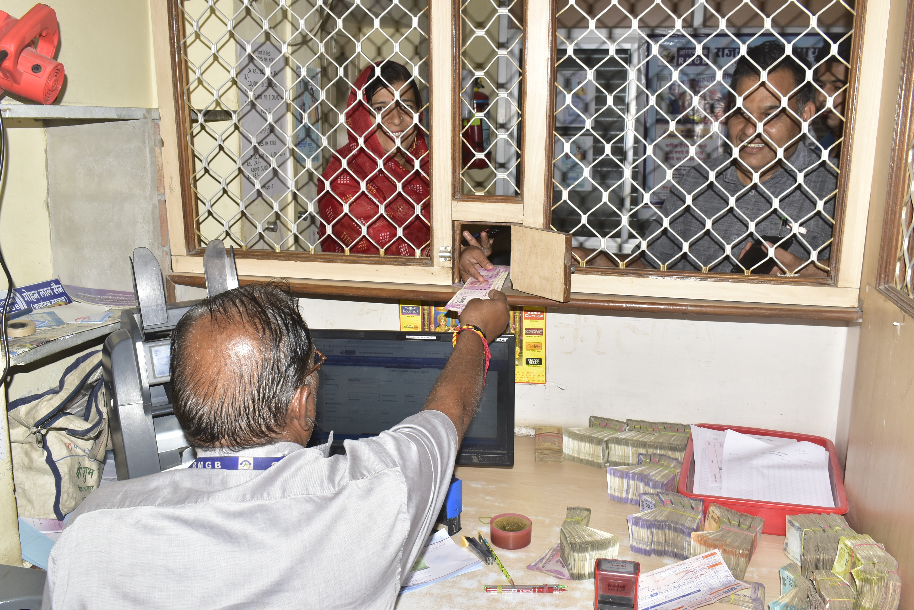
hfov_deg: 57.2
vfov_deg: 40.0
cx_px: 457
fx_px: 838
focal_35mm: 33
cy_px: 305
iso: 400
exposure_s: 1/100
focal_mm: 22
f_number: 7.1
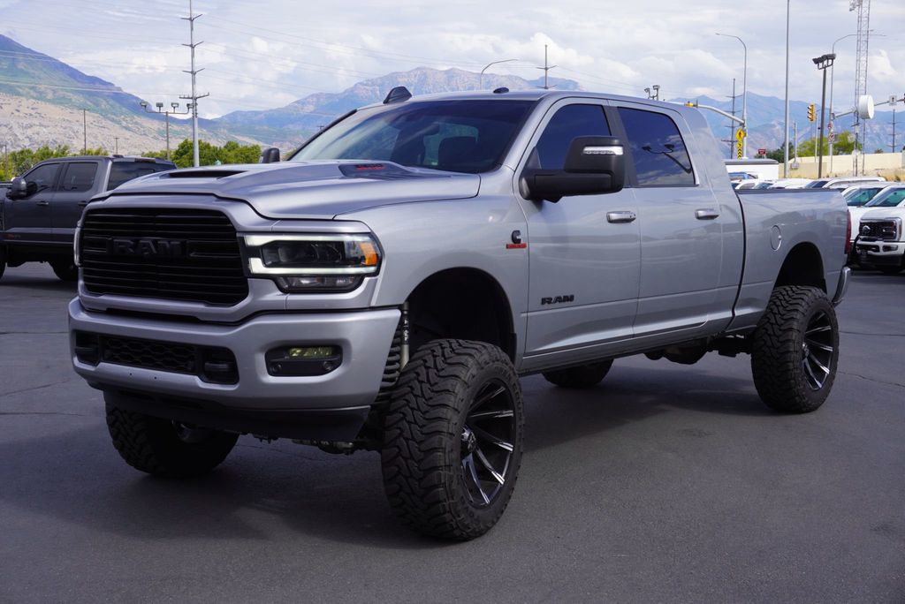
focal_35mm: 46
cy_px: 302
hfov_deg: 42.3
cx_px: 452
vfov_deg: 29.0
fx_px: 1170
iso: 100
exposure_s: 1/125
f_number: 11
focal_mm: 31
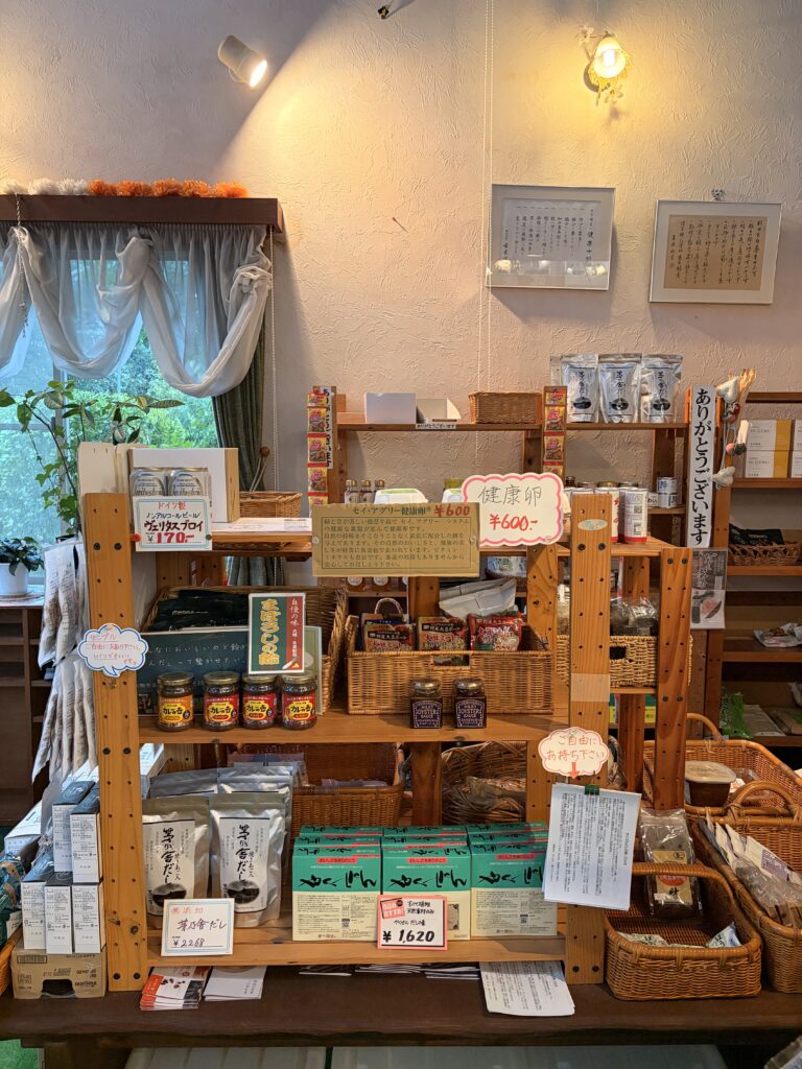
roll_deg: +0.3
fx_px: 803
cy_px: 534
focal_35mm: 26
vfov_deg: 67.3
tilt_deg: -6.2
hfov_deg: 53.1
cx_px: 401
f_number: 1.6
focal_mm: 5.96
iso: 250
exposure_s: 1/50
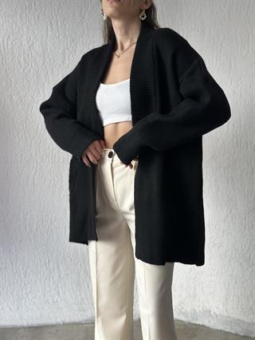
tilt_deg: -6.0
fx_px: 471
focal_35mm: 48
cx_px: 128
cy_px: 170
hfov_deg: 30.3
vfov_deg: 39.6
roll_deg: -0.5
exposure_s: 1/121
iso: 125
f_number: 1.78
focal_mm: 6.86
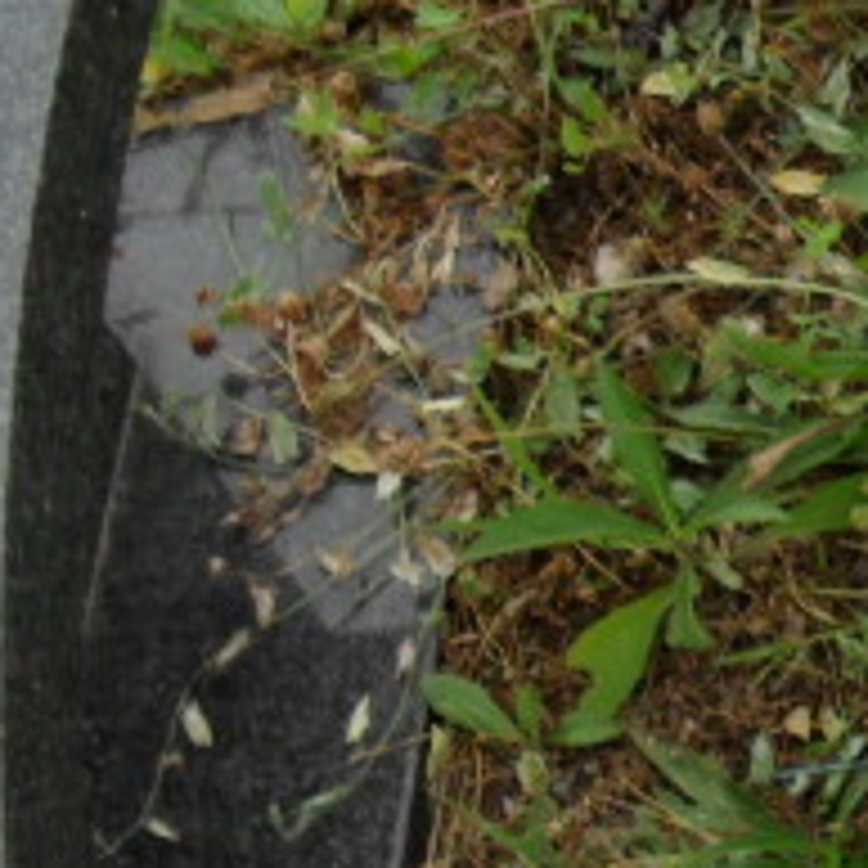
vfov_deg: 10.5
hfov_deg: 9.6
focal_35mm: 164
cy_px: 967
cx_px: 1988
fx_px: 4653
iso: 100
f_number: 3.2
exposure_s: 1/250
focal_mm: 6.3
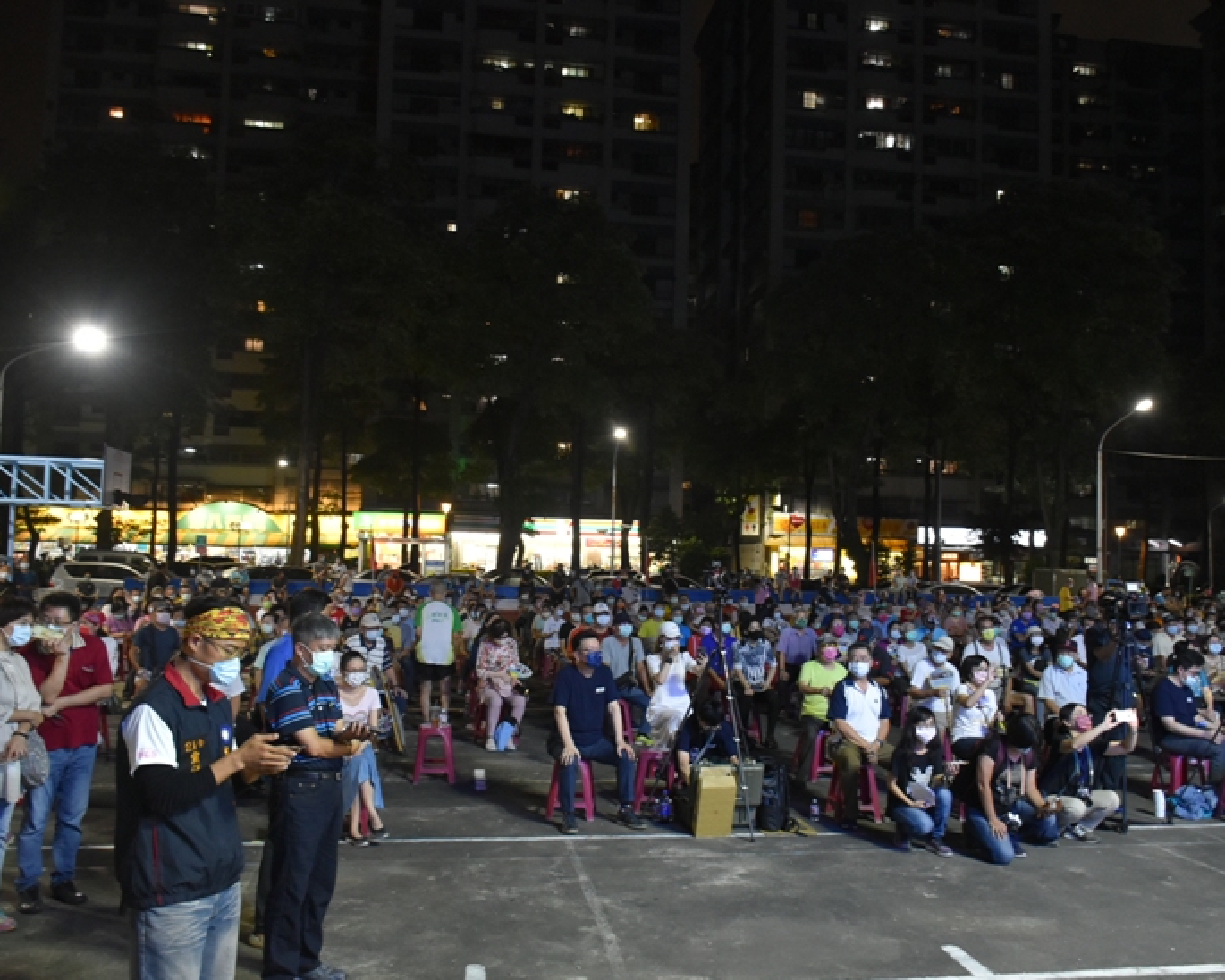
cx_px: 653
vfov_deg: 47.1
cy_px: 494
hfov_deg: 57.1
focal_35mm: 31
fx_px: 1124
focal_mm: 18
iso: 2000
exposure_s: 1/60
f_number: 3.5
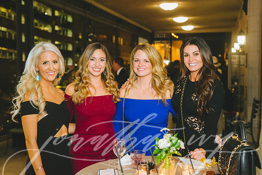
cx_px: 131
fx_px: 364
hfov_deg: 39.6
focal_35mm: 50
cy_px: 88
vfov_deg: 27.0
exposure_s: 1/125
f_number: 4
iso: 3200
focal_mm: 50
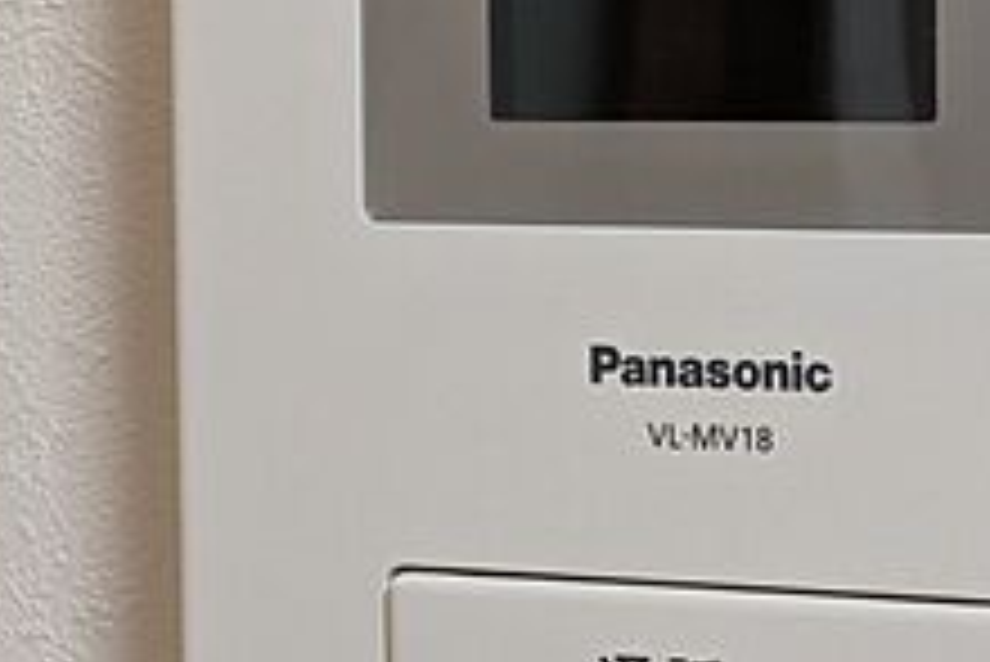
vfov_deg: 8.9
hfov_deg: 13.3
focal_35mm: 154
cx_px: 722
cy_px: 311
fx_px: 4238
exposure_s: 1/120
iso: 379
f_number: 1.89
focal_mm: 5.43
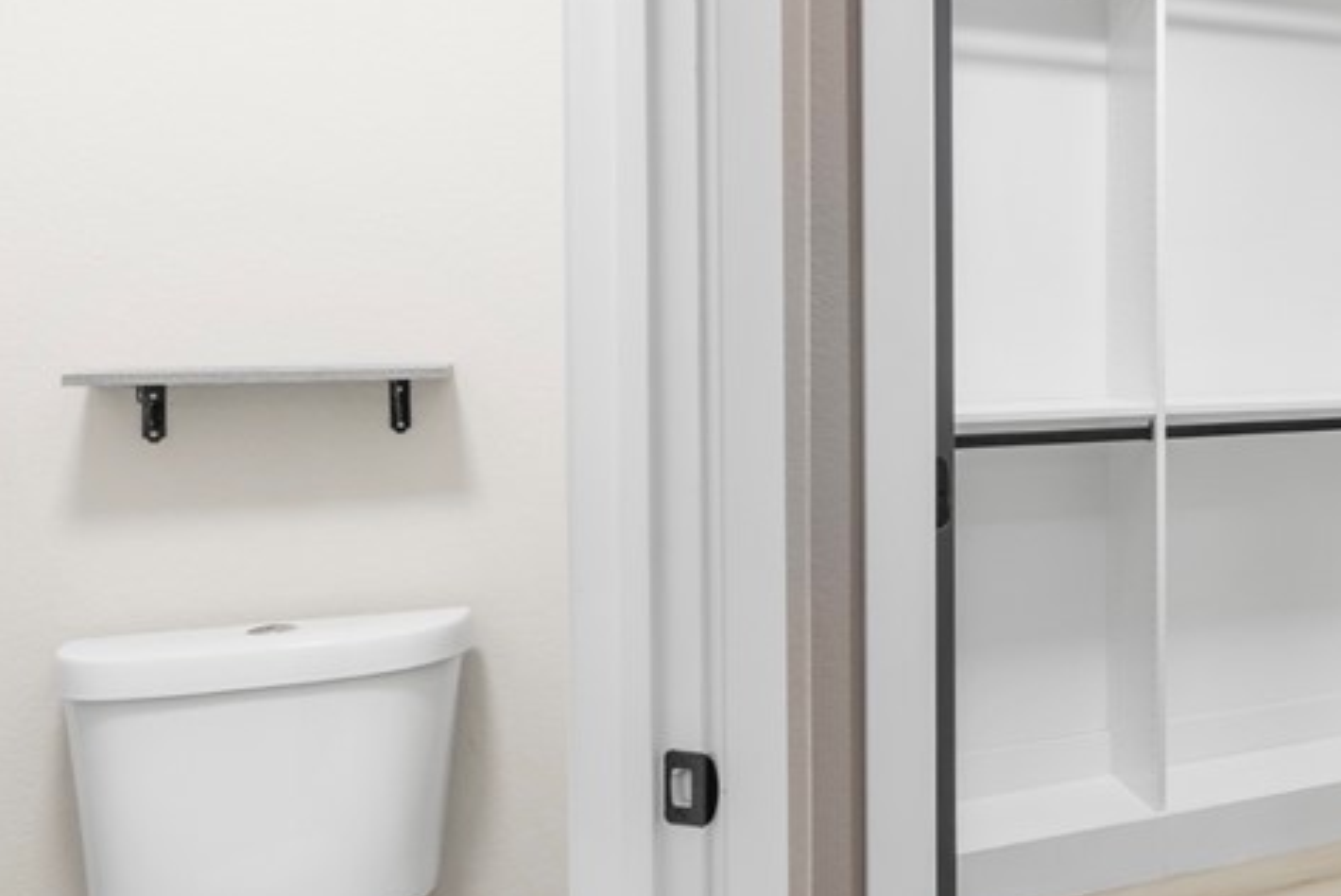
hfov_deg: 40.3
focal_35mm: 39
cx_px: 1466
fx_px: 1454
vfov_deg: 34.0
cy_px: 326
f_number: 8
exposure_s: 1/5
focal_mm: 17
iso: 400
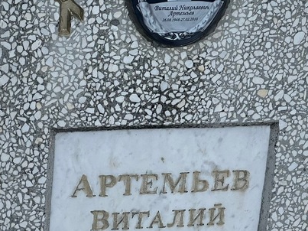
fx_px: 1361
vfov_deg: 9.7
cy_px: 195
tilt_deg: -25.5
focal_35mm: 153
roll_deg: -1.0
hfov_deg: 12.9
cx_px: 129
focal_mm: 9
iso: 40
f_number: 2.8
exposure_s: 1/99
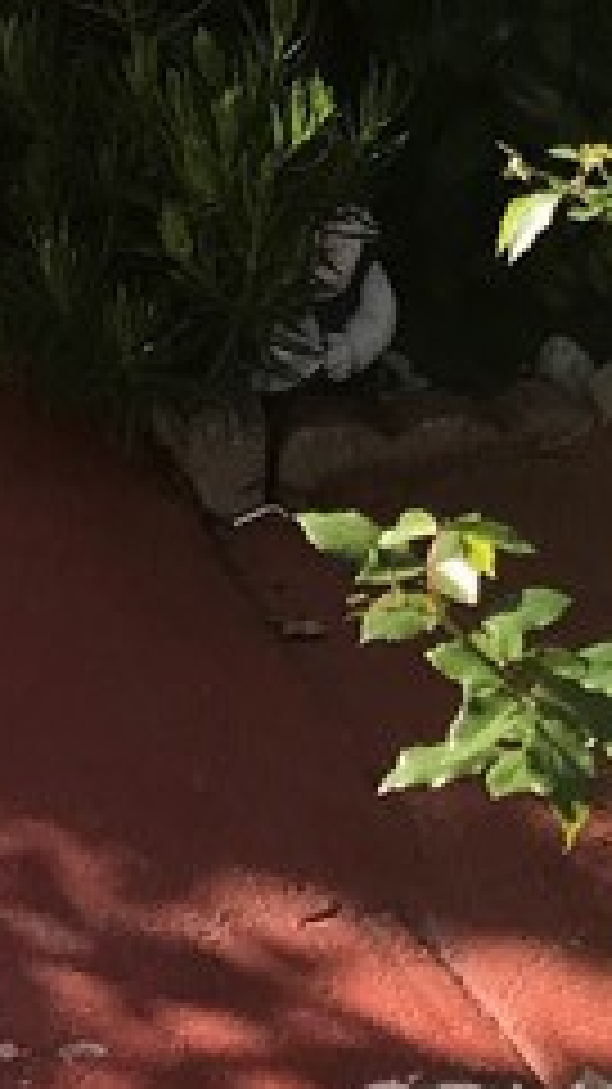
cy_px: -1116
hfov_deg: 9.3
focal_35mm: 129
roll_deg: -0.9
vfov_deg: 13.9
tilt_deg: -5.1
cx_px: -130
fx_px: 3724
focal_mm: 3.99
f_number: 1.8
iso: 20
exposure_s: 1/855
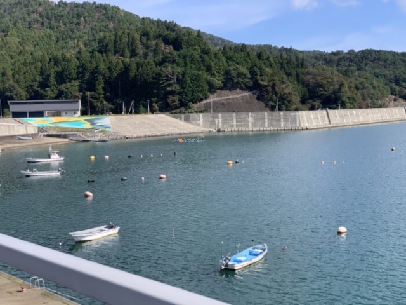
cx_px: 203
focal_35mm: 52
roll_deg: -1.4
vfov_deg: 28.0
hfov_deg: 36.8
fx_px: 610
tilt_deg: -2.7
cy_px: 152
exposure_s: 1/922
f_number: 2.4
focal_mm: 6
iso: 16
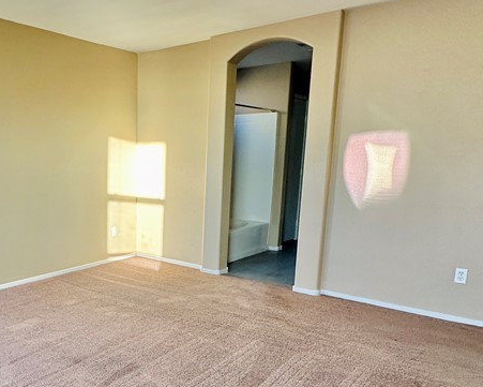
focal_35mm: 31
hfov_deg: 53.8
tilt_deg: -10.8
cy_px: 242
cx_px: 106
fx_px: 443
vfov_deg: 46.7
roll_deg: +0.2
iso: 160
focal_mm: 2.22
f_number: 2.2
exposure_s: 1/120
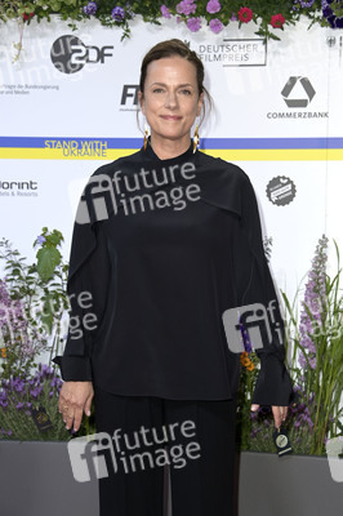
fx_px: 1174
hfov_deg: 16.6
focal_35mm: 82
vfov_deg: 24.8
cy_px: 258
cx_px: 172
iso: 640
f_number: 6.3
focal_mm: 82
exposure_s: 1/250
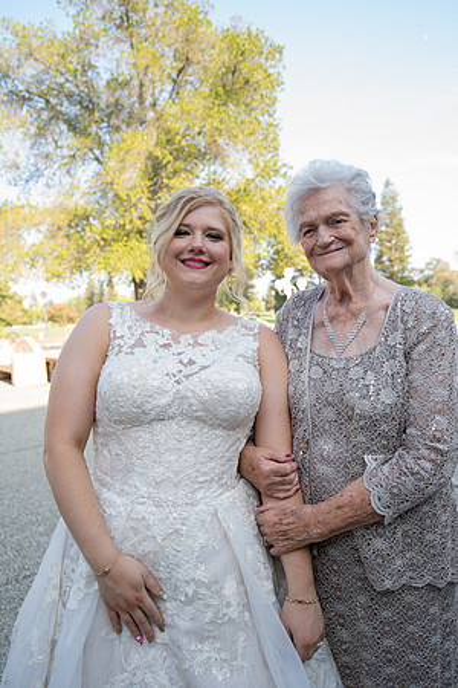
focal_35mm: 28
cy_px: 344
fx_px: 534
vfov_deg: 65.5
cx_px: 229
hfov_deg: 46.4
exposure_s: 1/80
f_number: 4.5
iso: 160
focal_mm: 28
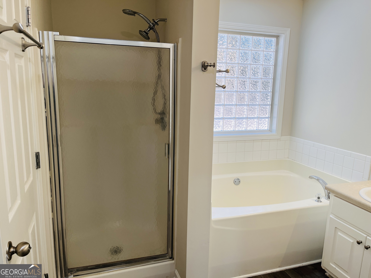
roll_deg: -1.5
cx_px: 186
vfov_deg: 53.1
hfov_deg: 67.3
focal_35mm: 26
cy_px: 139
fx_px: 279
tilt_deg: -11.6
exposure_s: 1/120
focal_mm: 5.1
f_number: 1.6
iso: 50
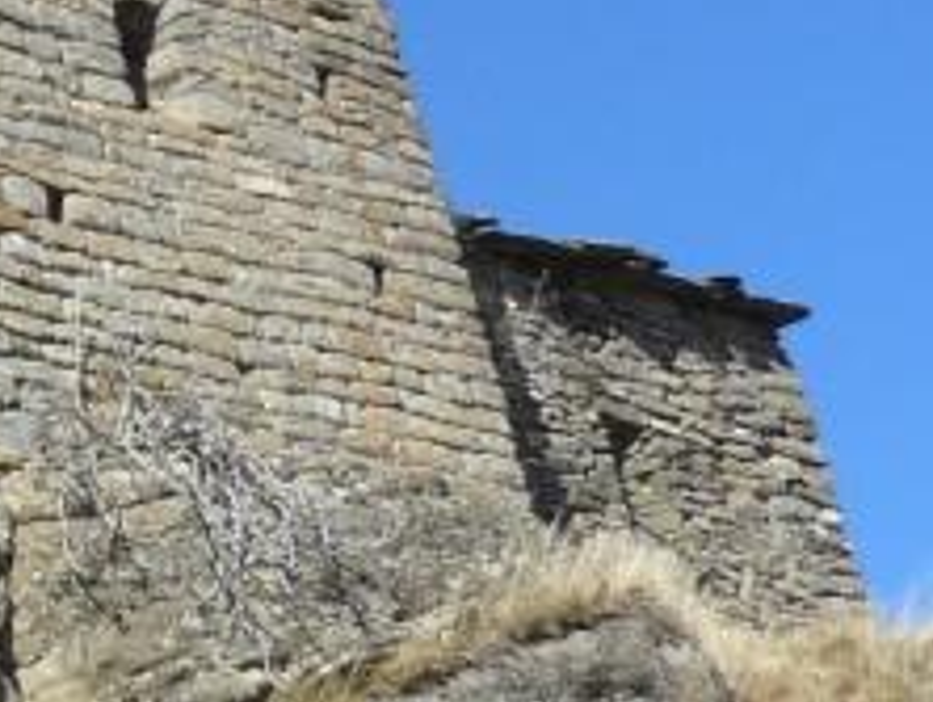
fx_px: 4479
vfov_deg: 8.7
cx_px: -979
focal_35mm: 166
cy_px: -370
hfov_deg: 10.8
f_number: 5.6
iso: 100
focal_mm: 6
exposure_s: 1/250
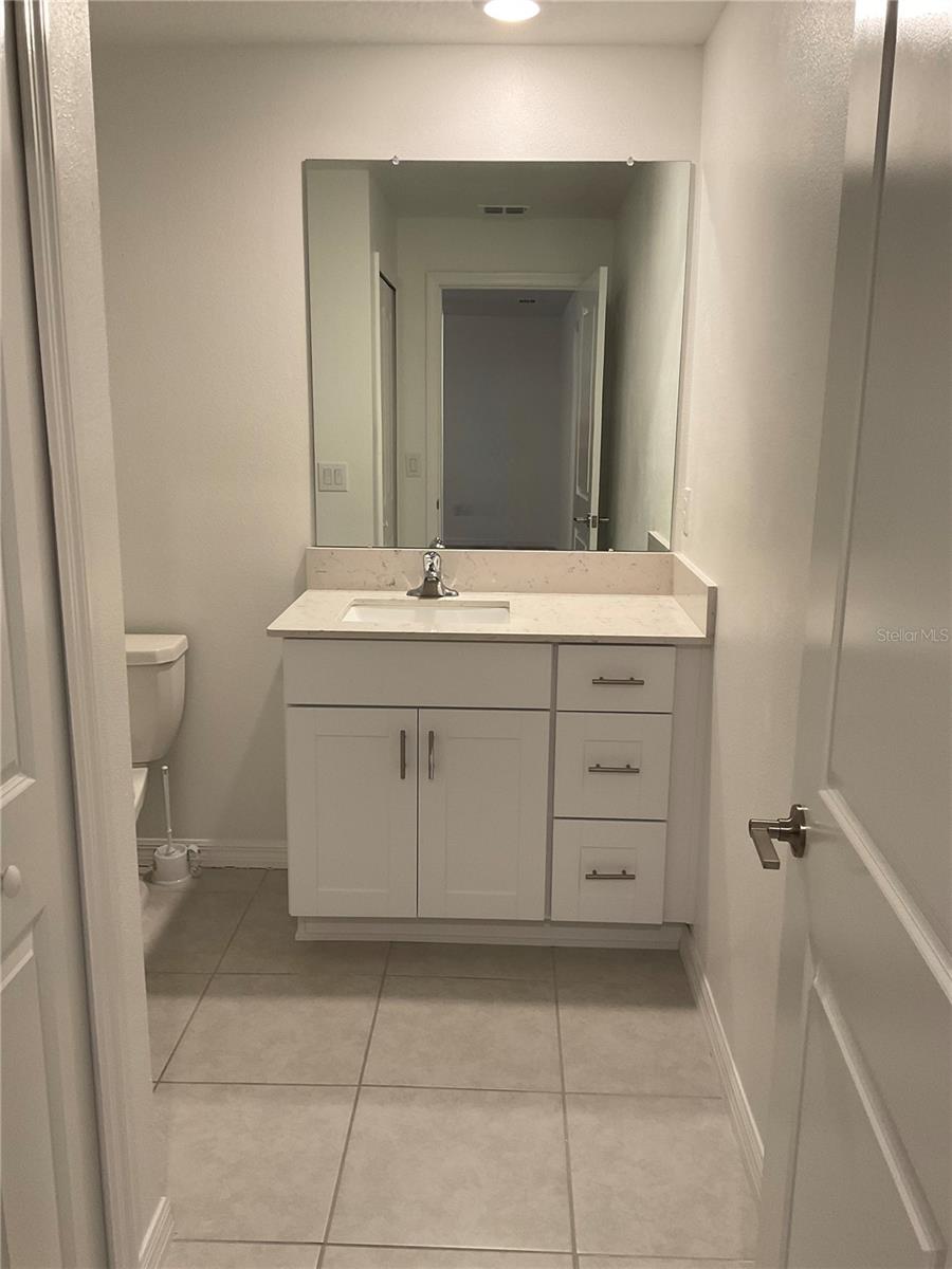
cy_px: 634
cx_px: 476
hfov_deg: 48.2
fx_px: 1063
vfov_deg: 61.7
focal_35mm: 29
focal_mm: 3
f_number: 1.8
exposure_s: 1/60
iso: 80
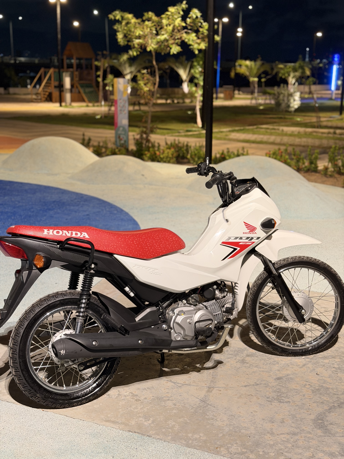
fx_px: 636
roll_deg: -1.0
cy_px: 230
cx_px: 172
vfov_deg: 39.7
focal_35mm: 48
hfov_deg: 30.3
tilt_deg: -14.0
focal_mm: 6.76
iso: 500
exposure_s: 1/40
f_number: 1.78
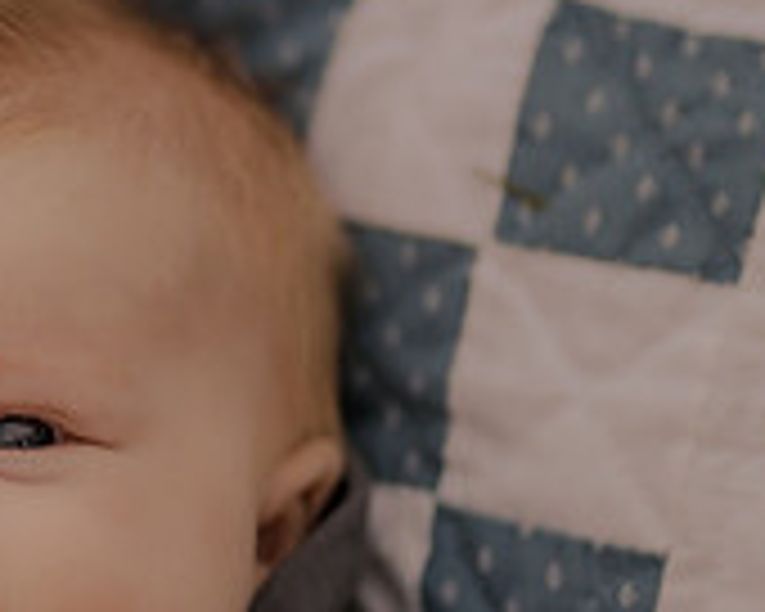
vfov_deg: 5.7
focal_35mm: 273
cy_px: 299
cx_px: -346
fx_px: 6181
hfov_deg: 7.0
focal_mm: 85
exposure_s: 1/320
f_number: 1.4
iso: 200
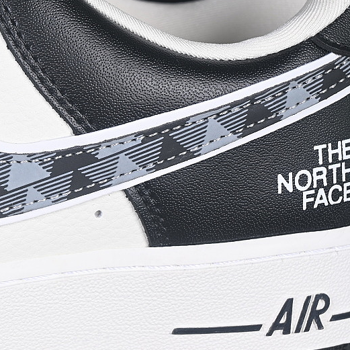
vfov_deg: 13.2
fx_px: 1510
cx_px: 20
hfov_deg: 13.1
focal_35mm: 132
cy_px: 158
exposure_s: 1/80
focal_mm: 50
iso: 160
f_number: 7.1
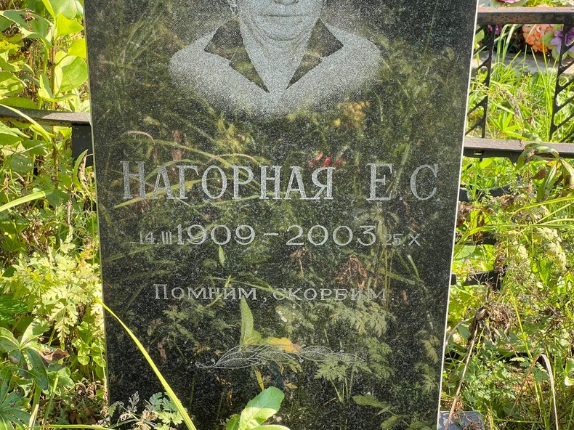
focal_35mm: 78
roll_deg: -0.7
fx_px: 1293
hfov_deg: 25.0
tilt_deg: -30.5
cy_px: 215
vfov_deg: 18.9
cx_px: 290
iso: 40
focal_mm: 9
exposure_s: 1/99
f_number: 2.8
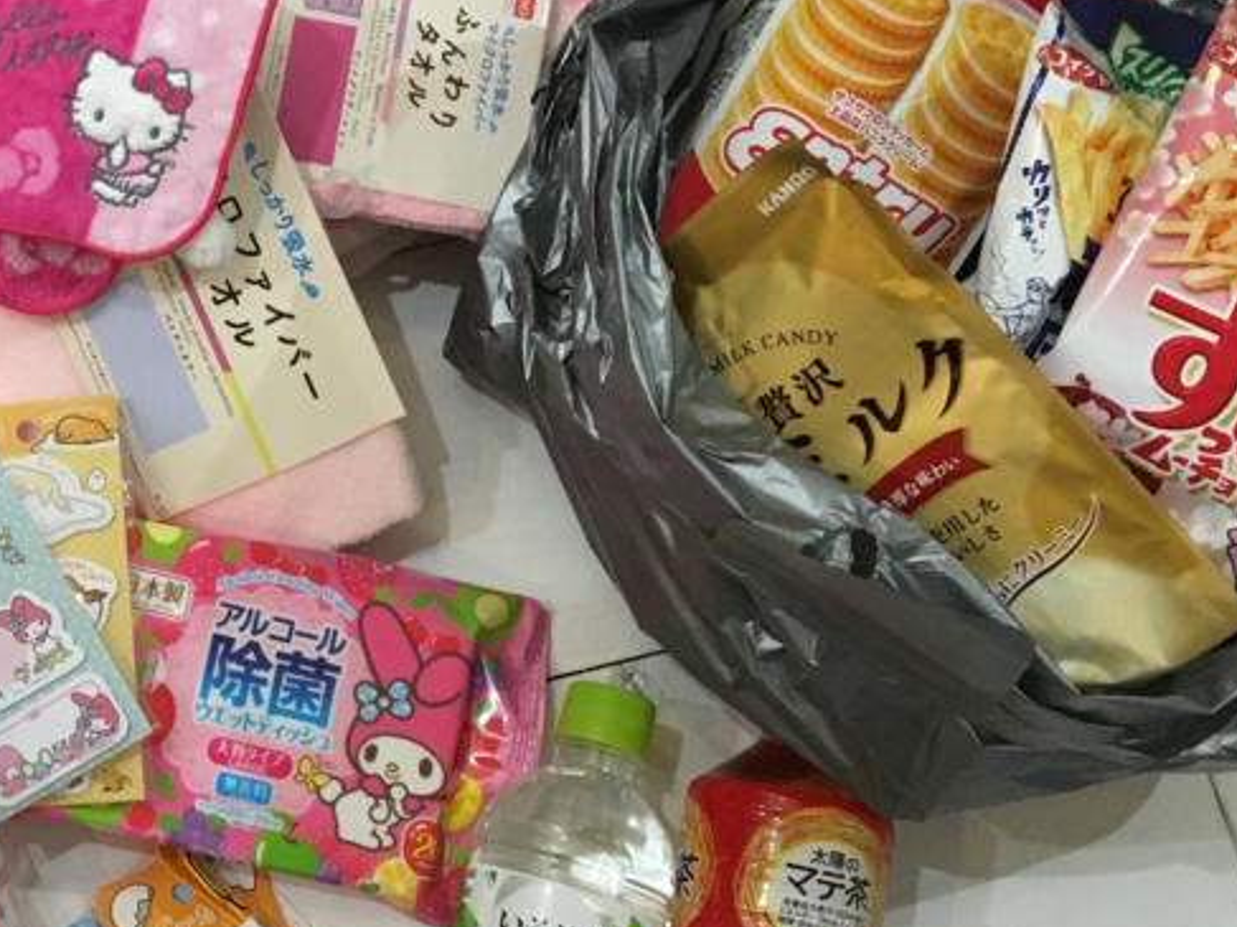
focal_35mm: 61
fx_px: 2179
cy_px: 356
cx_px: 10
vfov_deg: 24.0
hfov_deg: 29.6
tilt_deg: -74.0
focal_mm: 4.15
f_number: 2.2
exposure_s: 1/20
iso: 200
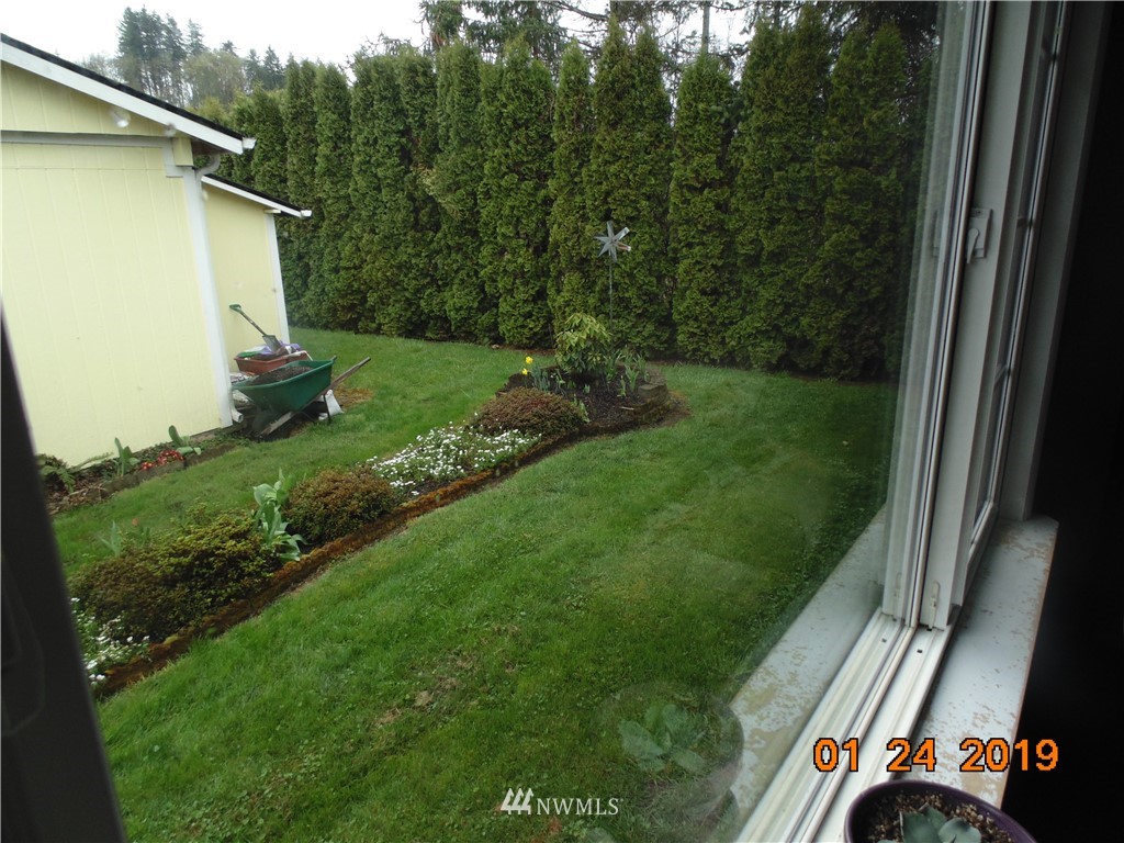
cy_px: 422
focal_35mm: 22
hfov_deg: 76.4
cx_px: 562
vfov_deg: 61.1
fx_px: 714
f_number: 3.1
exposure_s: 1/100
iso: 80
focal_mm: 4
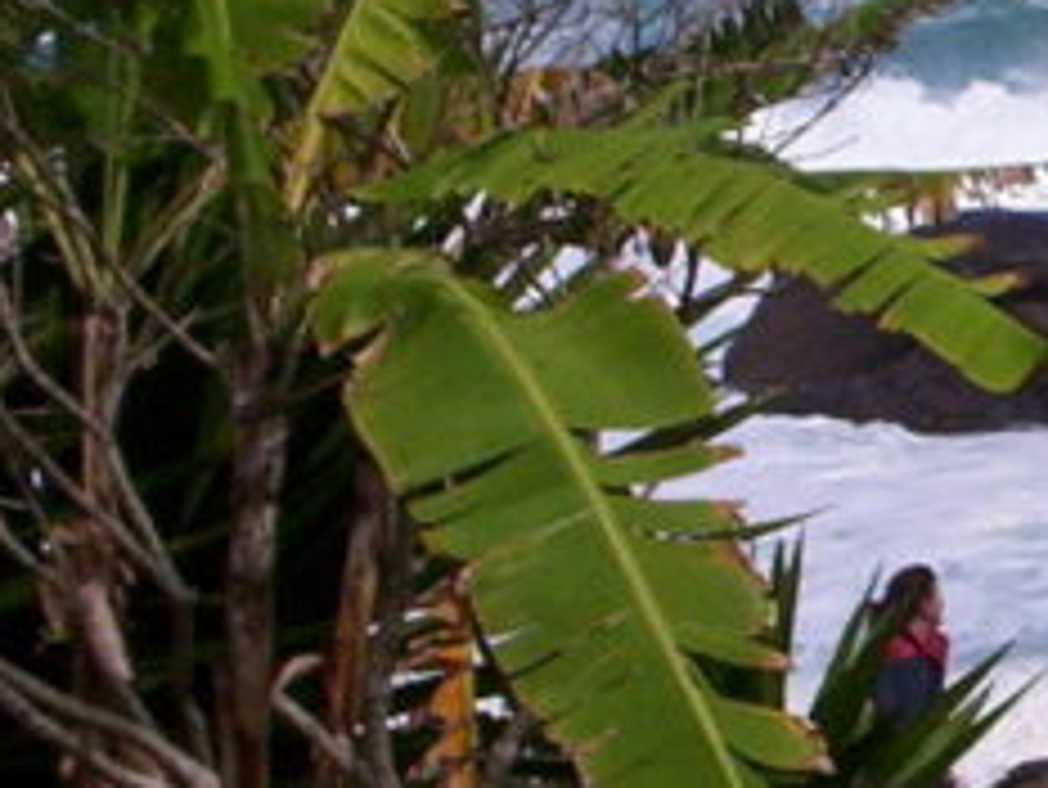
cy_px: 297
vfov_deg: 11.9
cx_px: 1705
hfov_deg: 14.4
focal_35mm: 125
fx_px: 3786
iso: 100
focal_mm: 4.99
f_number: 4.5
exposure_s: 1/1266
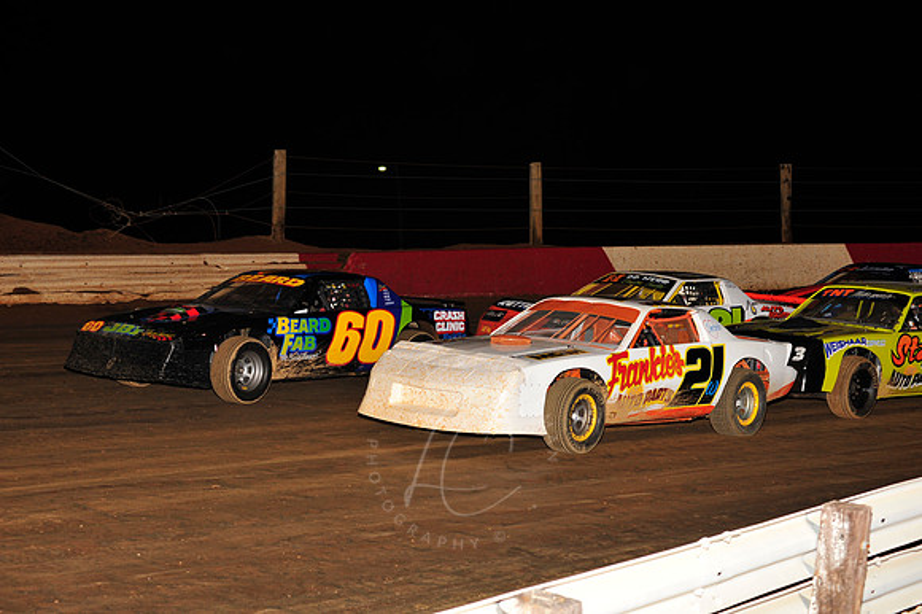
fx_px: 2048
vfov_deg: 17.0
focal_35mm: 80
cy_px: 307
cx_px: 461
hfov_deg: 25.4
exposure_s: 1/250
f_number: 6.3
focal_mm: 80
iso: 800
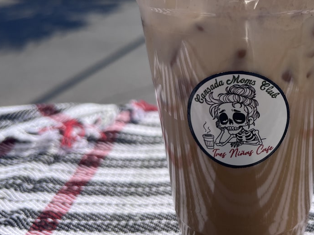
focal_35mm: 45
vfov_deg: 32.0
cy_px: 85
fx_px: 408
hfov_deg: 40.3
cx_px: 251
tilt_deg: -20.3
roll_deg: +0.2
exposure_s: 1/6211
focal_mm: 5.7
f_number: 1.5
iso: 50
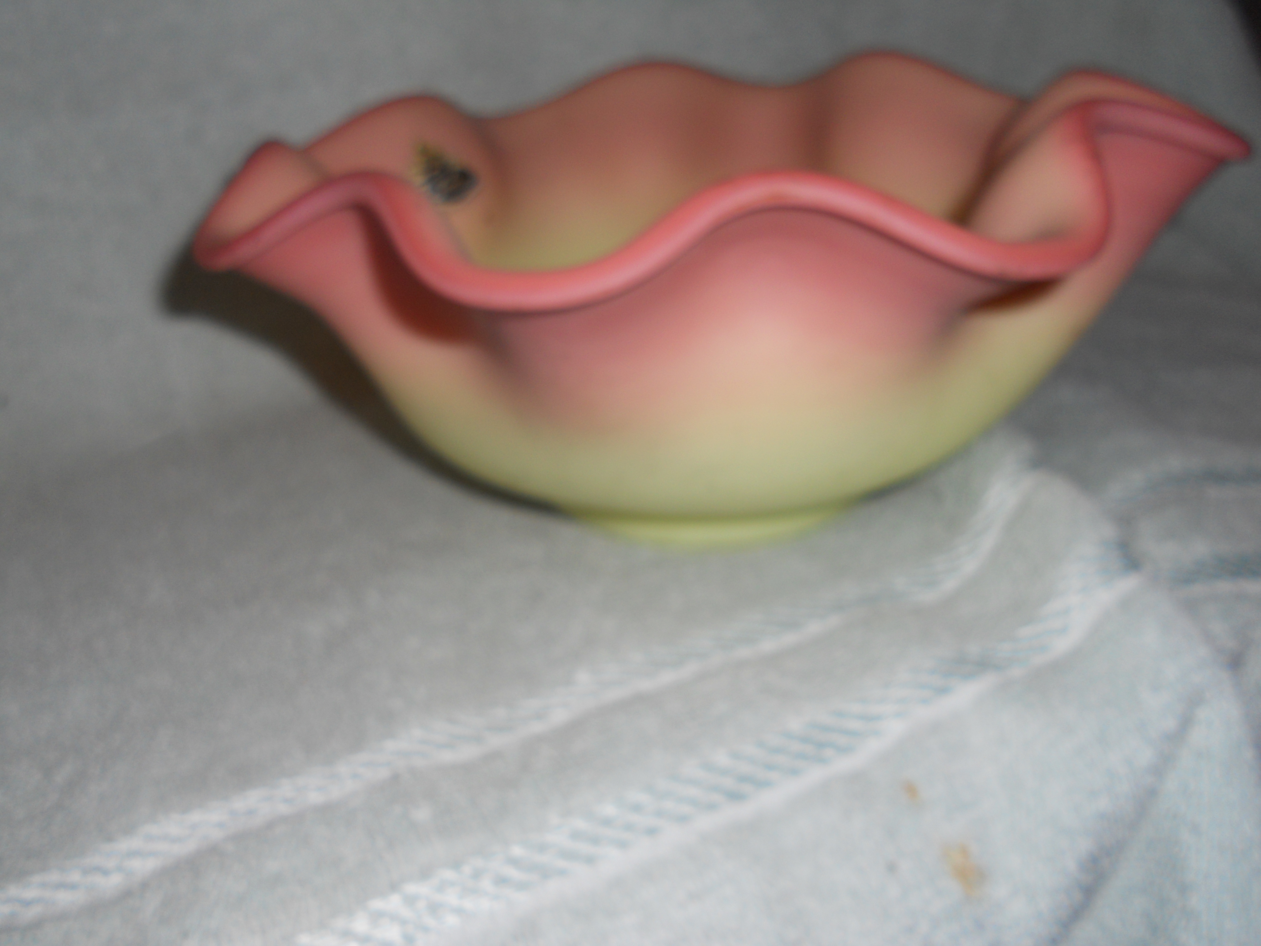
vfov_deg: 44.2
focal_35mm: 32
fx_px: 1166
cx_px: 630
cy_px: 473
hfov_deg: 56.8
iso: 80
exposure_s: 1/25
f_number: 8.8
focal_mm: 5.8
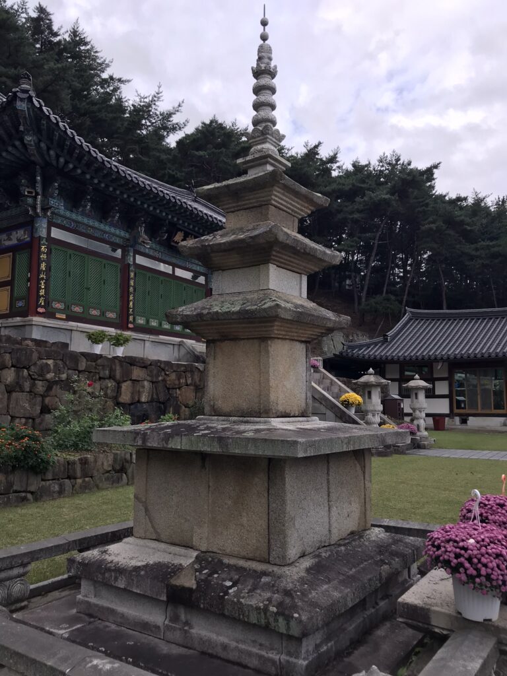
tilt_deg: +6.8
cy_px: 338
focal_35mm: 28
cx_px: 254
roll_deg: -0.8
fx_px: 547
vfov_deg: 63.4
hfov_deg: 49.7
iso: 20
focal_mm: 3.99
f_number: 1.8
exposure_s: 1/833
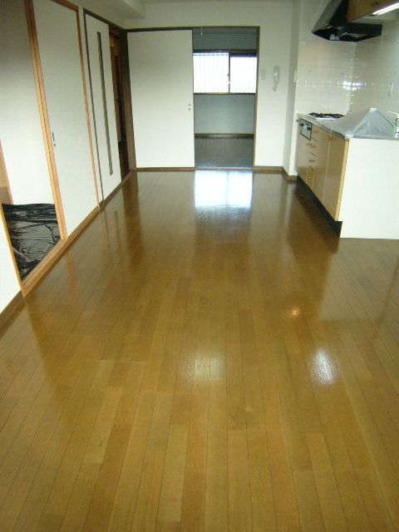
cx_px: 200
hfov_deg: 40.7
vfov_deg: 52.6
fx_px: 538
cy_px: 266
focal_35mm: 35
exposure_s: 1/60
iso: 200
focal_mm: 5.8
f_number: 2.8
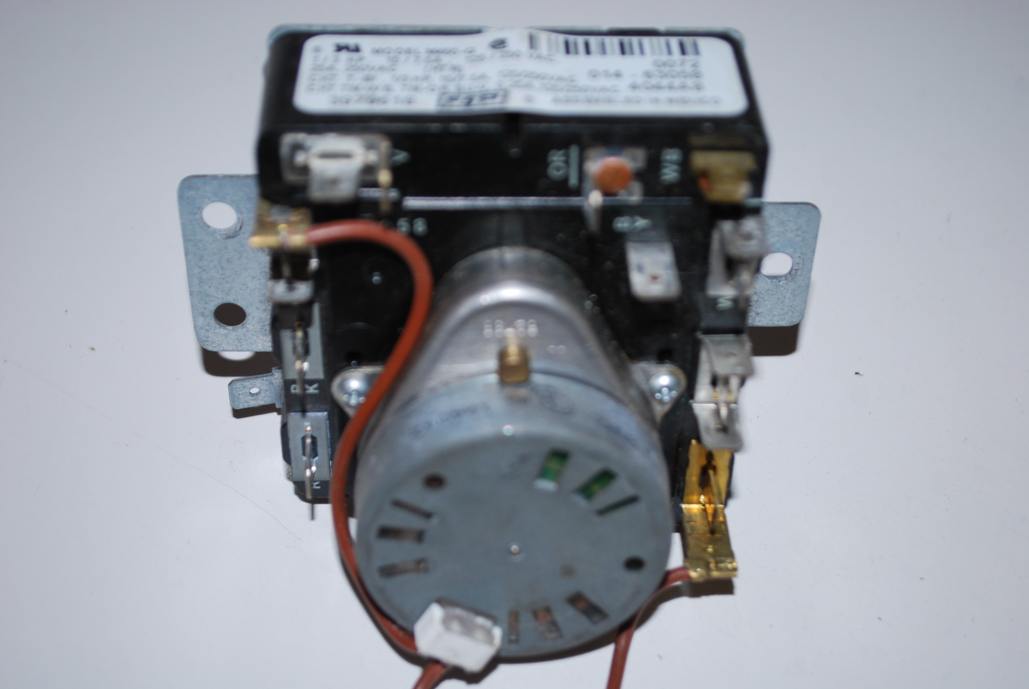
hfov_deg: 36.8
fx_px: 1545
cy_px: 344
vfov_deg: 25.1
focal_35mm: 54
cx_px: 514
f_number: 5.3
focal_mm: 36
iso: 200
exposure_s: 1/60
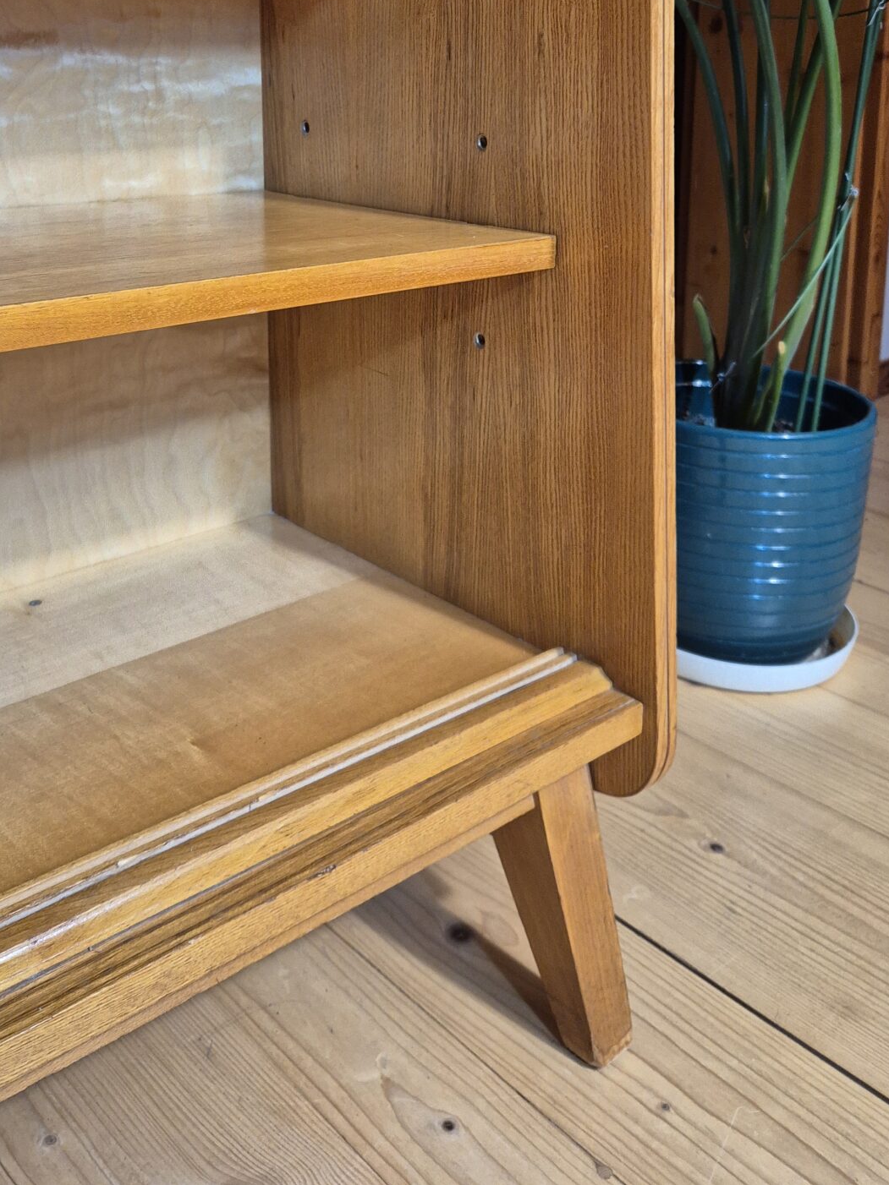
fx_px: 1199
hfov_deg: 40.6
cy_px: 285
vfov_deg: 50.3
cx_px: 392
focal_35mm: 35
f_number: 1.8
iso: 500
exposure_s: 1/100
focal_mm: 5.4
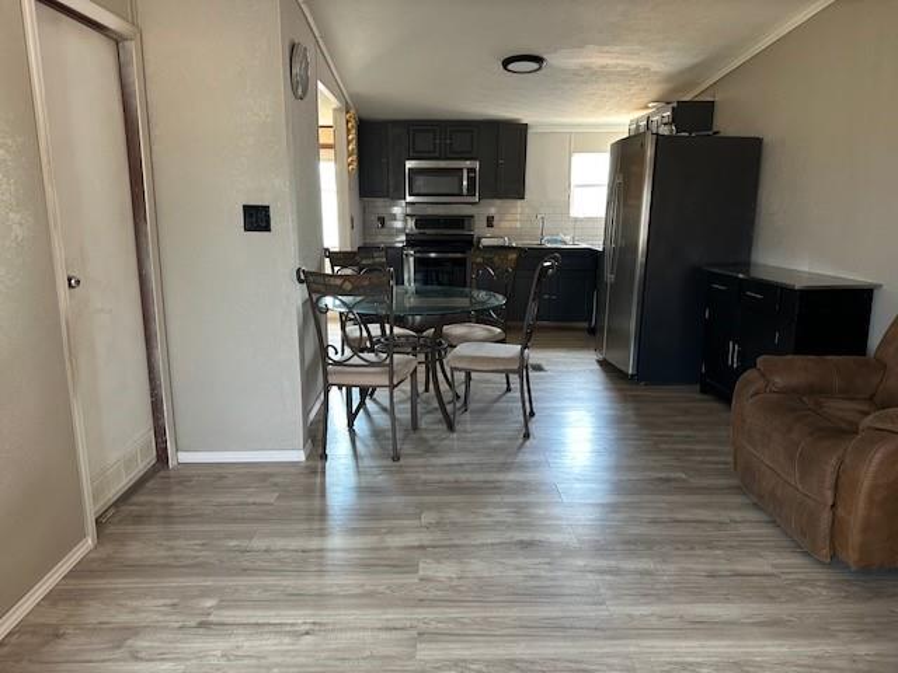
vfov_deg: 56.8
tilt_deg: -10.5
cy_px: 336
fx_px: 623
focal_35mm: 24
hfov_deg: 71.6
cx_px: 449
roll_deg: -0.4
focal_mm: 6.86
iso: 250
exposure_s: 1/60
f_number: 1.78
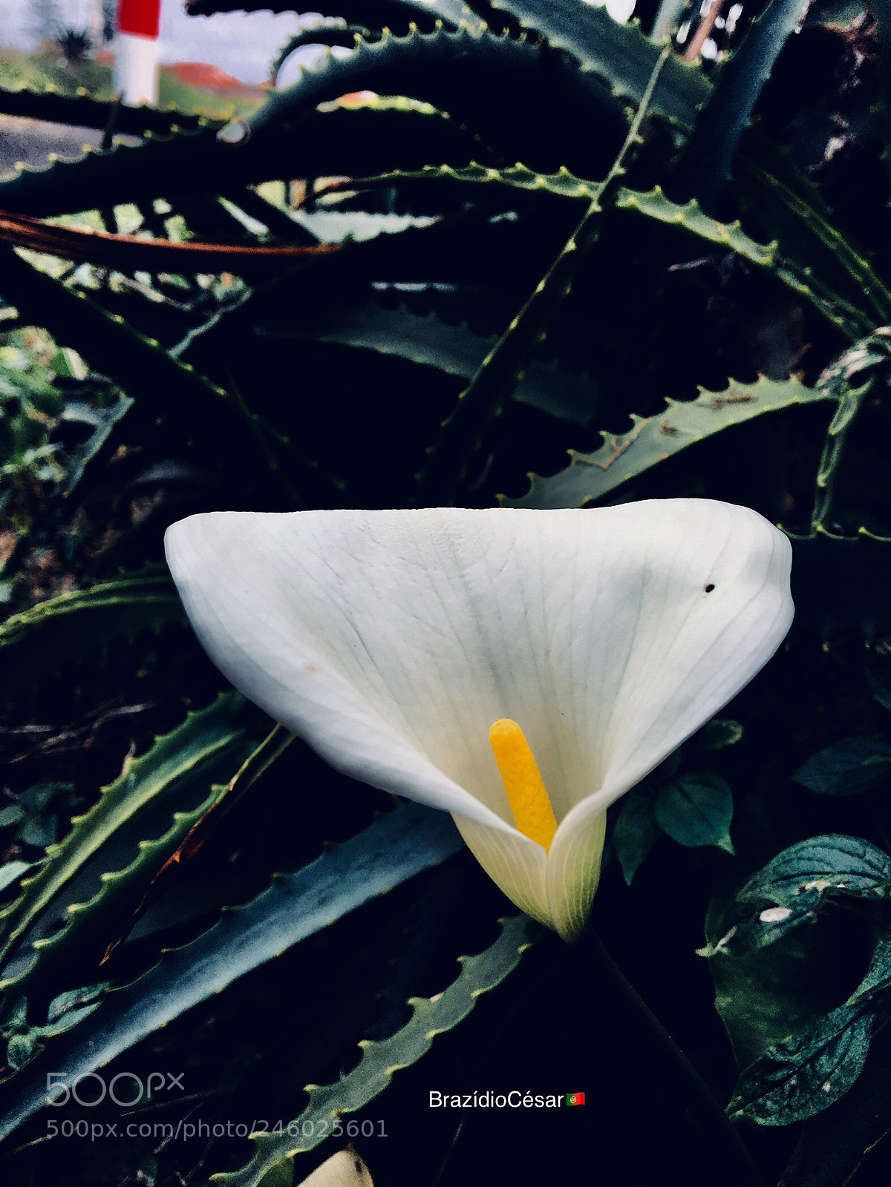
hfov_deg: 48.2
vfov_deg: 61.7
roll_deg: -9.9
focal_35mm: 29
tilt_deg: -21.5
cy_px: 594
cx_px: 446
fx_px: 995
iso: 25
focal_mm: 4.15
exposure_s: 1/646
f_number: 2.2
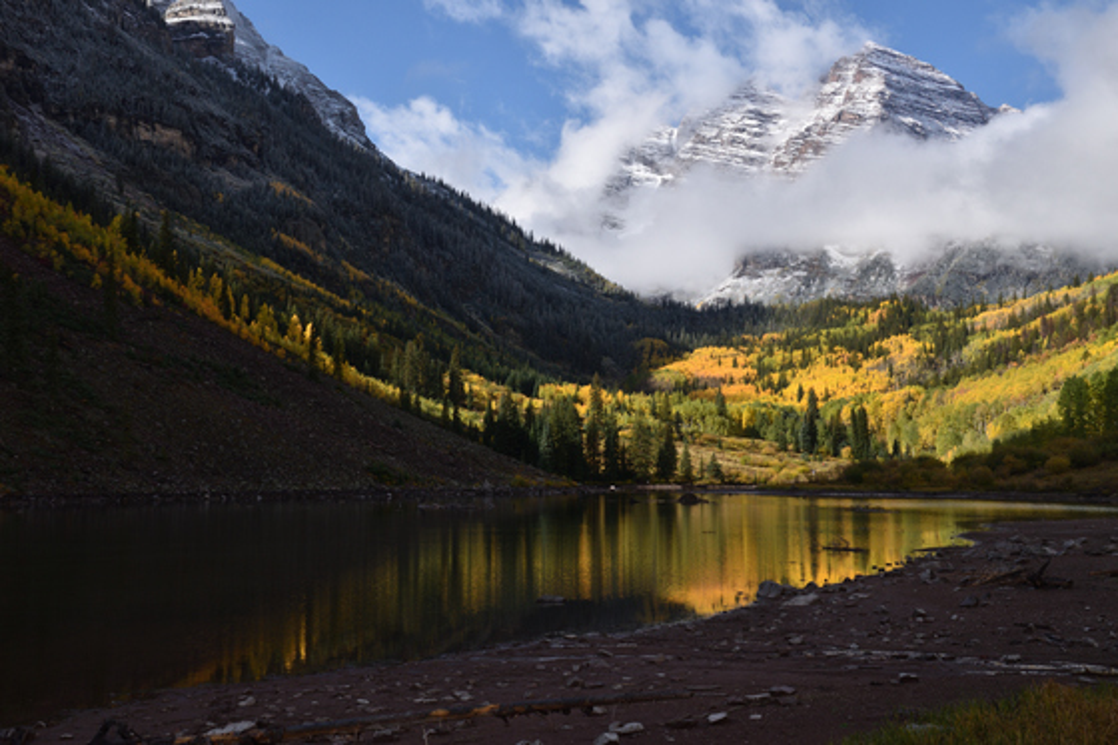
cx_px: 559
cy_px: 372
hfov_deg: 41.1
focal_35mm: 48
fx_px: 1490
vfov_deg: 28.1
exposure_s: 1/400
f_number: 11
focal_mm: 32
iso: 200
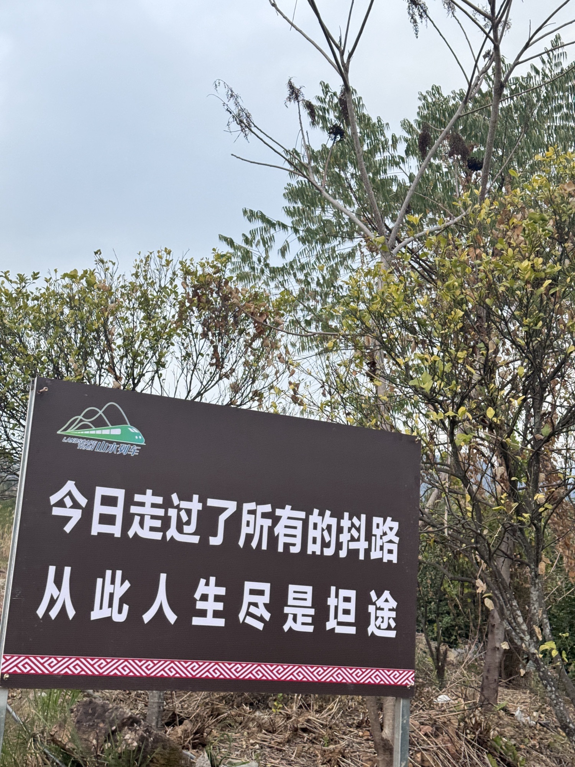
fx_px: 1063
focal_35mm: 48
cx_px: 288
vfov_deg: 39.7
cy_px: 384
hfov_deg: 30.3
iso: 100
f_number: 1.78
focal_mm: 6.76
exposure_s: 1/100
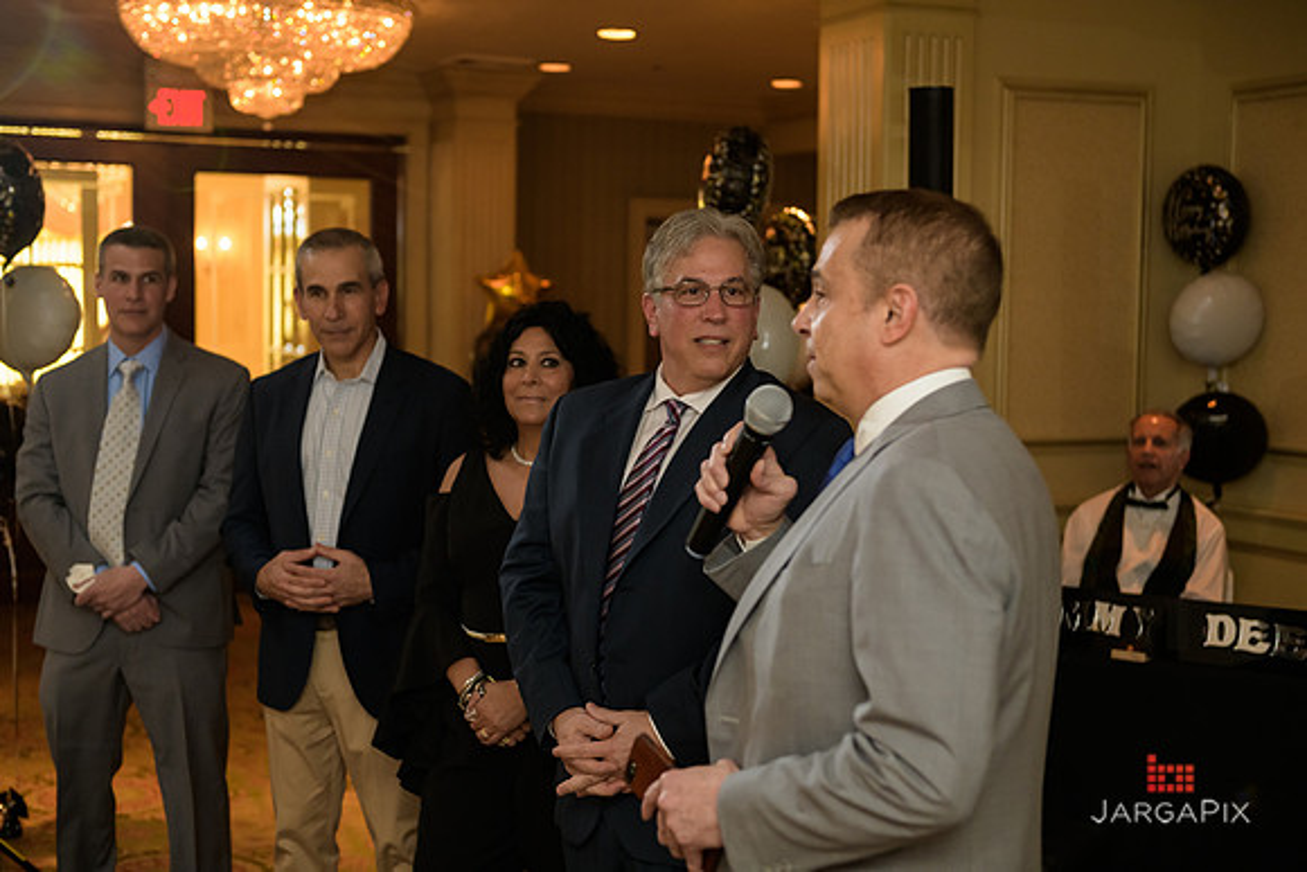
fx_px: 1997
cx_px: 654
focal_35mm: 55
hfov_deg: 36.2
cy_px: 436
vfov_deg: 24.6
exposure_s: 1/125
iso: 1000
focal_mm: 55
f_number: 3.2
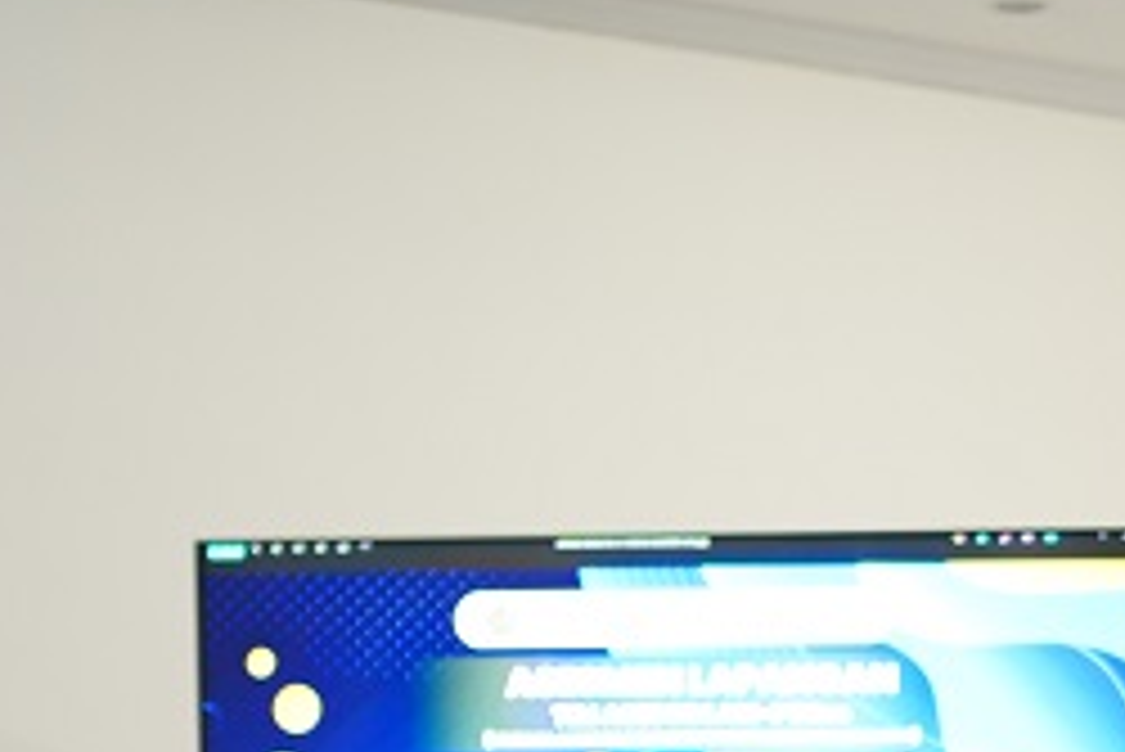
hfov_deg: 14.1
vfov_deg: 9.5
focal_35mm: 140
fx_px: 4377
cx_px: 1413
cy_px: 1220
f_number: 1.8
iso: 800
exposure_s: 1/100
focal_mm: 35
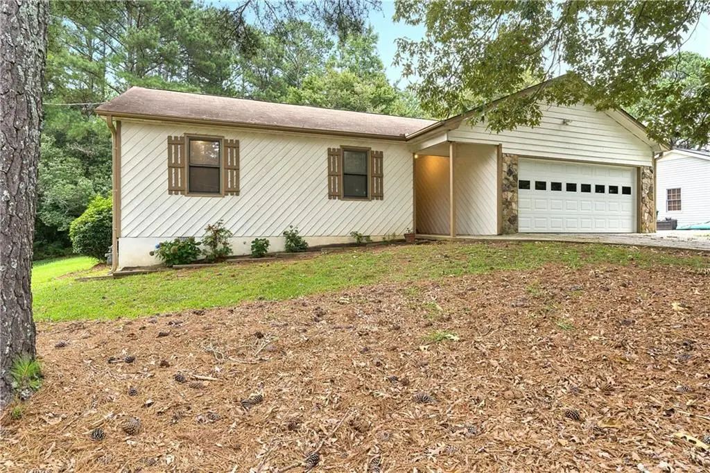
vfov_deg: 59.5
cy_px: 236
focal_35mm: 21
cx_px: 355
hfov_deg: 81.2
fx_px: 414
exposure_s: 1/10
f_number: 9
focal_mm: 21
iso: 100
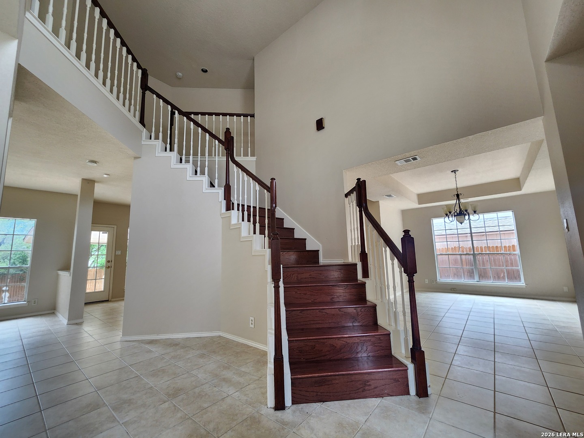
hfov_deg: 106.2
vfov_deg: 89.9
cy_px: 219
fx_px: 219
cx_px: 292
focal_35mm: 13
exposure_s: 1/60
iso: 200
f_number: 2.2
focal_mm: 2.2
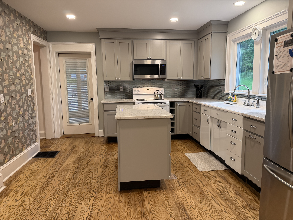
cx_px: 146
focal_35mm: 24
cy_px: 110
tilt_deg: -7.3
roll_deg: +0.9
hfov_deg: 71.6
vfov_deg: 56.8
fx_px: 203
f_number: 1.78
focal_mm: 6.76
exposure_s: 1/60
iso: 160
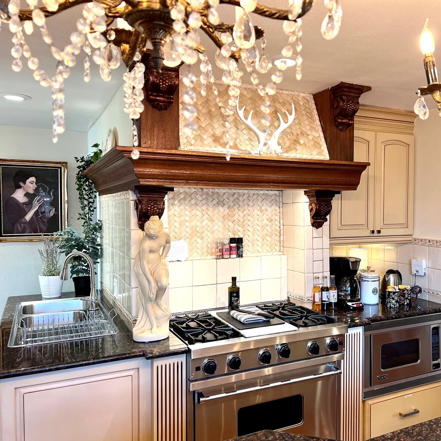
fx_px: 447
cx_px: 287
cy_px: 219
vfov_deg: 52.5
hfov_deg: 51.7
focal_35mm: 31
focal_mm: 5.7
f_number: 1.5
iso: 100
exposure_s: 1/120
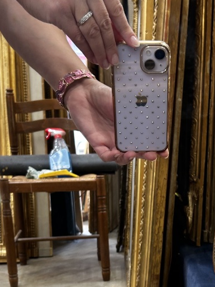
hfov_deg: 23.1
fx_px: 514
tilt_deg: -26.2
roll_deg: -0.6
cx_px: 190
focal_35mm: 62
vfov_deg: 30.4
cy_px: 232
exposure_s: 1/50
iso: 80
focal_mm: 5.7
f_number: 1.5
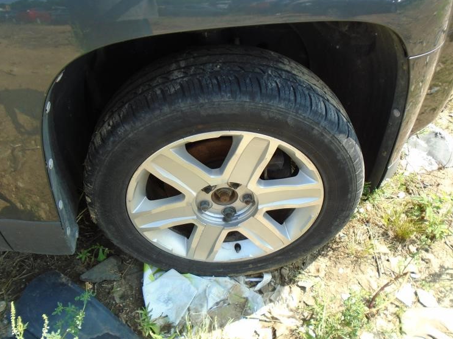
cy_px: 178
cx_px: 221
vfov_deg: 49.7
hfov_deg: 63.4
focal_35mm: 28
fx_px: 366
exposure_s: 1/250
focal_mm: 4.6
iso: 100
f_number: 3.2
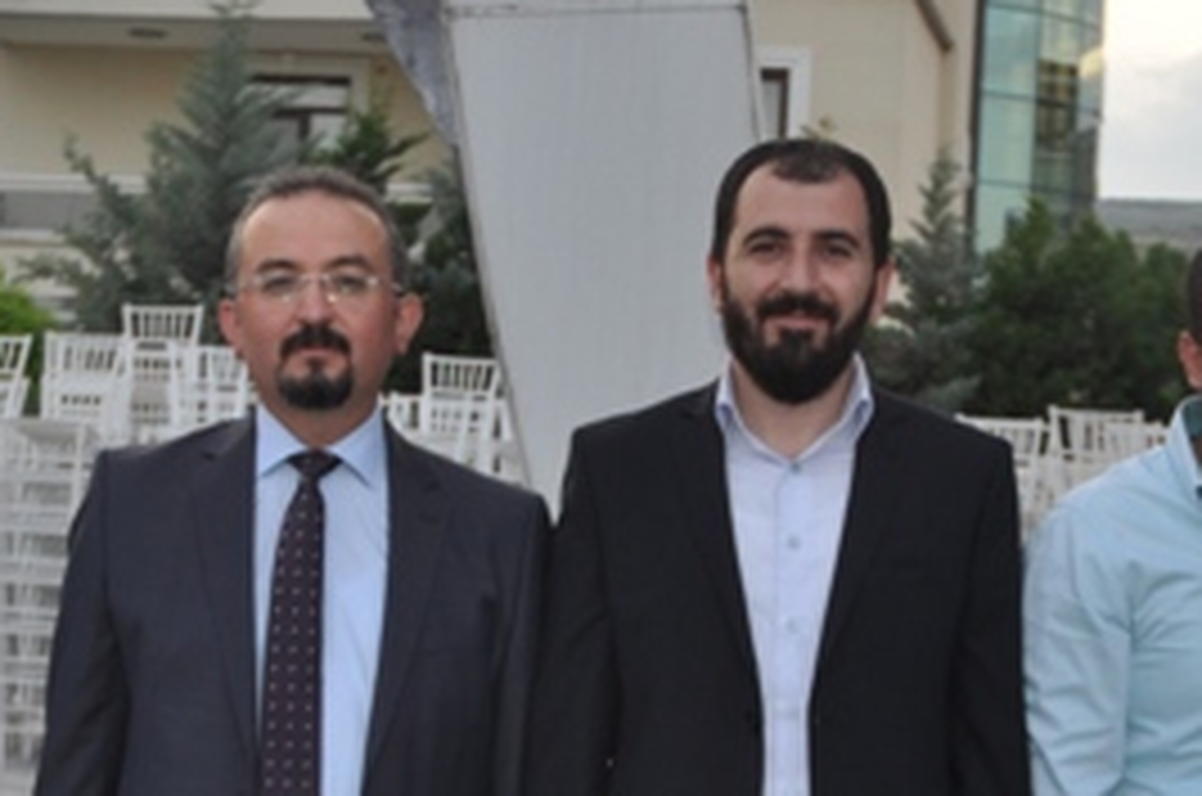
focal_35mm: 97
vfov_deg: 13.9
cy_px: 708
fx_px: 3240
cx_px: 626
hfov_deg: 21.0
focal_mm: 27
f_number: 4
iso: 200
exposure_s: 1/200
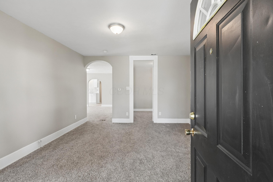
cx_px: 136
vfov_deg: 72.1
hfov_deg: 95.0
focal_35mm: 16
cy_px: 91
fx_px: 125
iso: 1600
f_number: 7.1
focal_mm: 11
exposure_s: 1/50
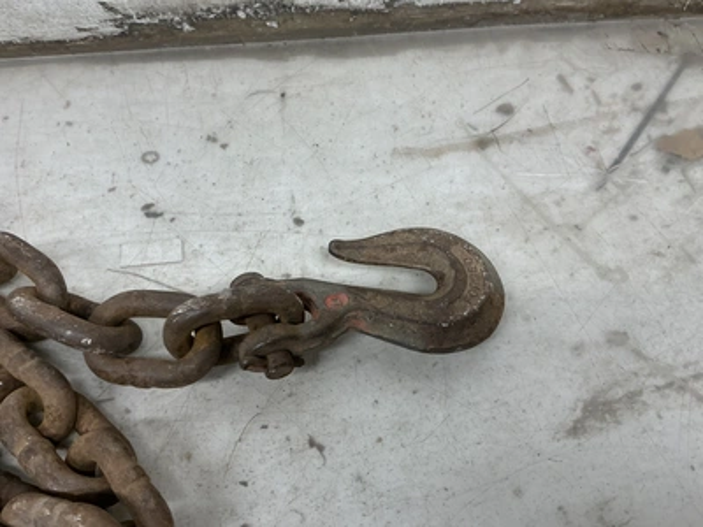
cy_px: 264
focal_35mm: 28
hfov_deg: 63.4
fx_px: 569
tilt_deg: -54.8
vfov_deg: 49.7
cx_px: 352
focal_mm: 3
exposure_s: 1/120
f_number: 1.8
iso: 50
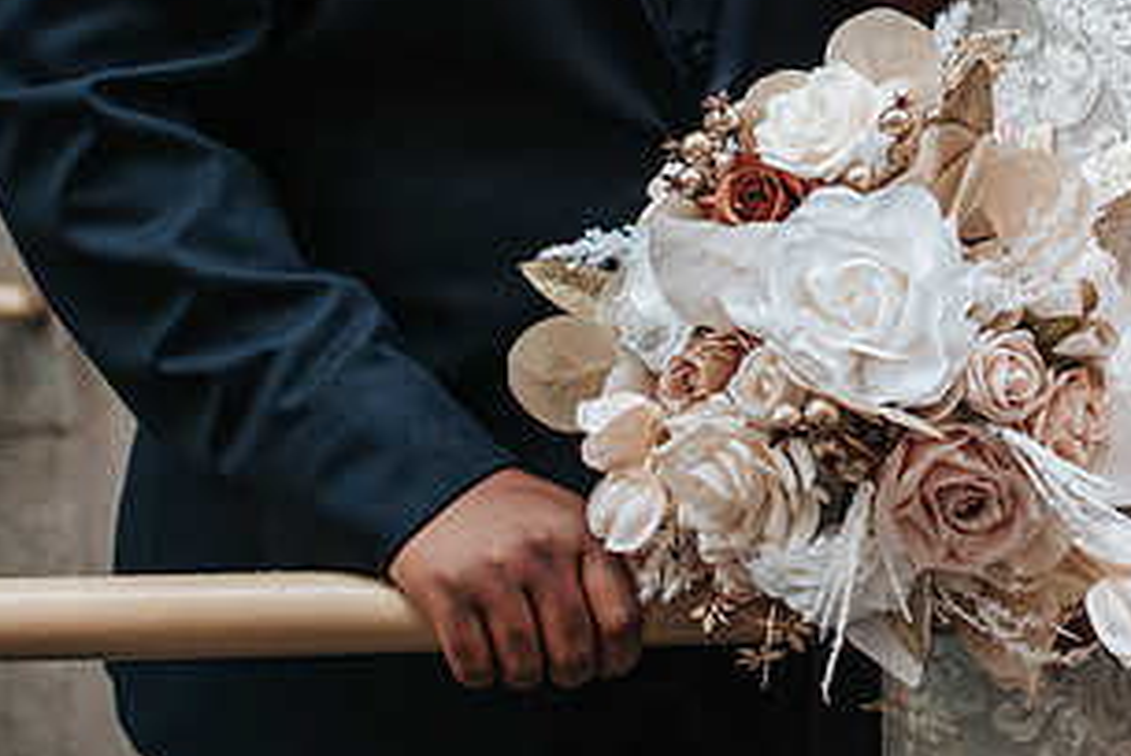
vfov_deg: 19.7
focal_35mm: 69
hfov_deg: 28.4
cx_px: 954
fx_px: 2170
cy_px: 267
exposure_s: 1/125
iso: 450
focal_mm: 35
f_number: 2.8
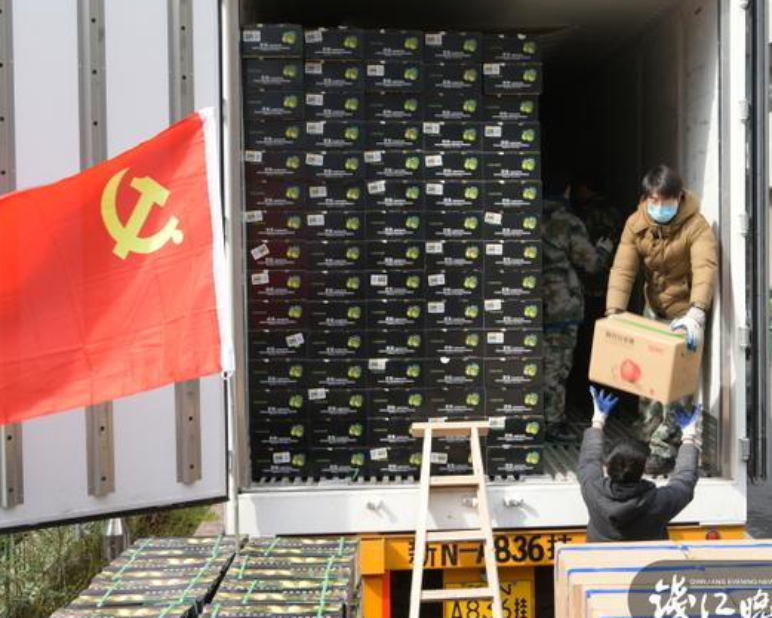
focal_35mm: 57
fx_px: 1303
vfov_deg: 26.7
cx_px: 527
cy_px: 296
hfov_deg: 32.7
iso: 100
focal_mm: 44
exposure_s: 1/80
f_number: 7.1
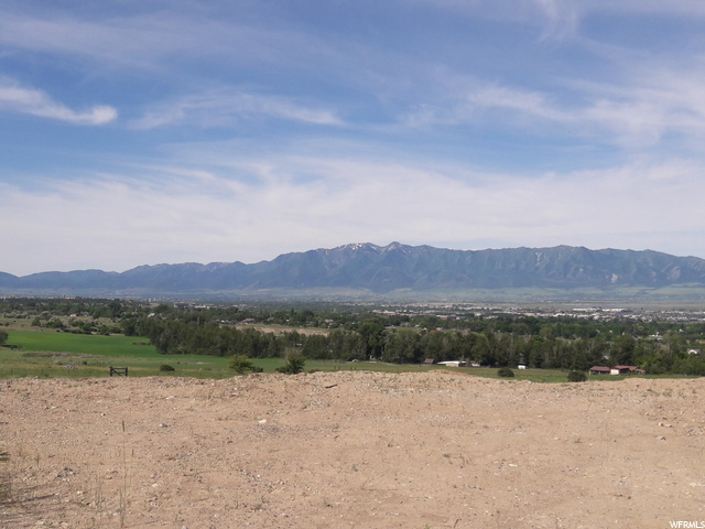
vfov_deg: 49.7
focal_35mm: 28
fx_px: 570
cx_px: 352
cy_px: 264
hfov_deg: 63.4
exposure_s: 1/2326
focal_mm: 3.7
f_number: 1.9
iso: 40
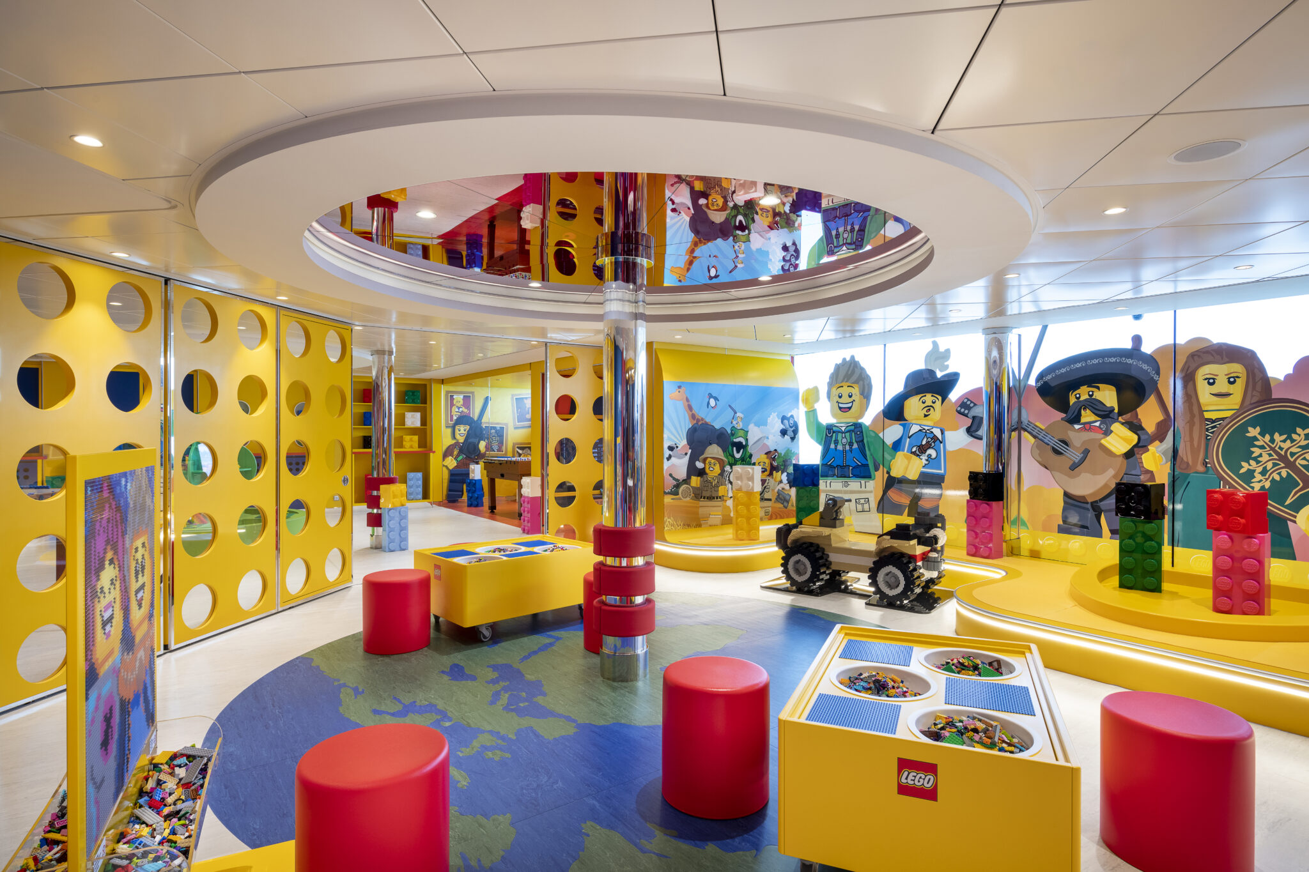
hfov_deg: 86.9
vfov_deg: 64.5
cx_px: 654
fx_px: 691
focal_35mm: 19
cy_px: 436
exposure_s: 1/4
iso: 200
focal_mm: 19
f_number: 11
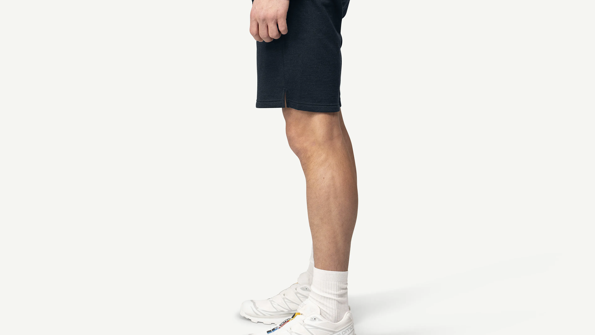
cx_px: 299
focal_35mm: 111
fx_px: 1751
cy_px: -5
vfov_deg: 10.8
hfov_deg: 19.3
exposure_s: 1/60
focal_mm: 70
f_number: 5
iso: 500
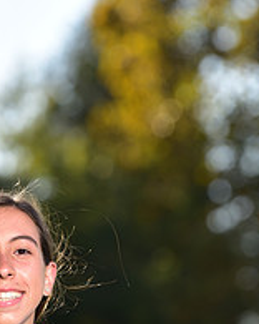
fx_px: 5347
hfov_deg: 2.8
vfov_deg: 3.5
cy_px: 469
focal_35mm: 558
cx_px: -6
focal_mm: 200
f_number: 5
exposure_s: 1/250
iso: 80
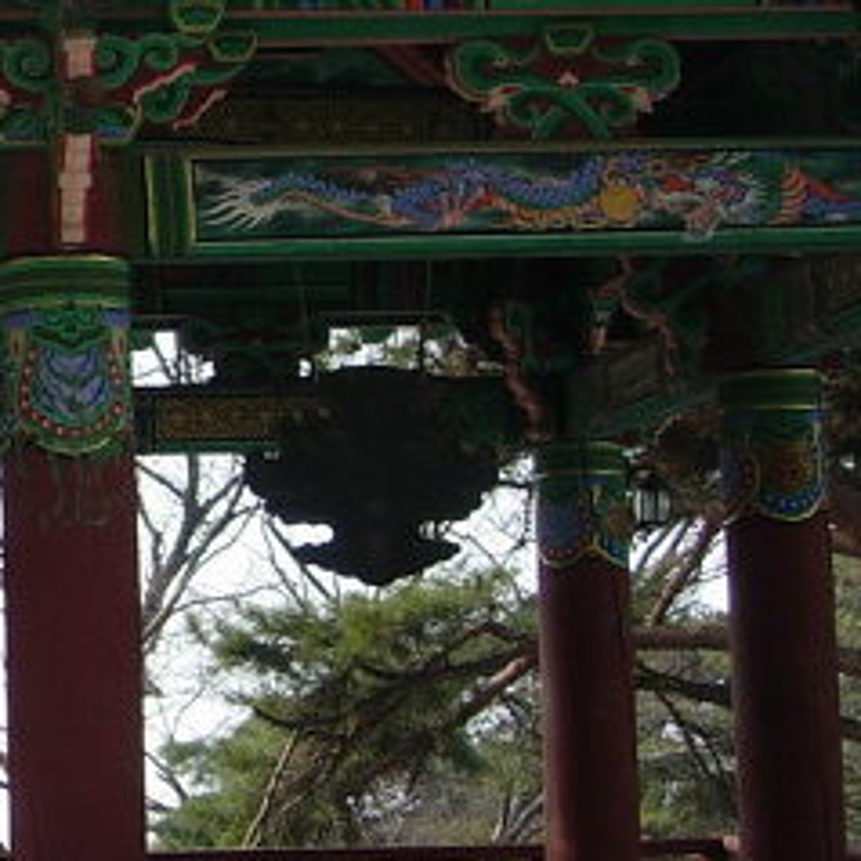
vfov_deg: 16.1
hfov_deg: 14.8
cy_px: 400
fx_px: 3039
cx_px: -499
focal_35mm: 108
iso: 64
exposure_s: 1/456
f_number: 2.8
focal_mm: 7.8
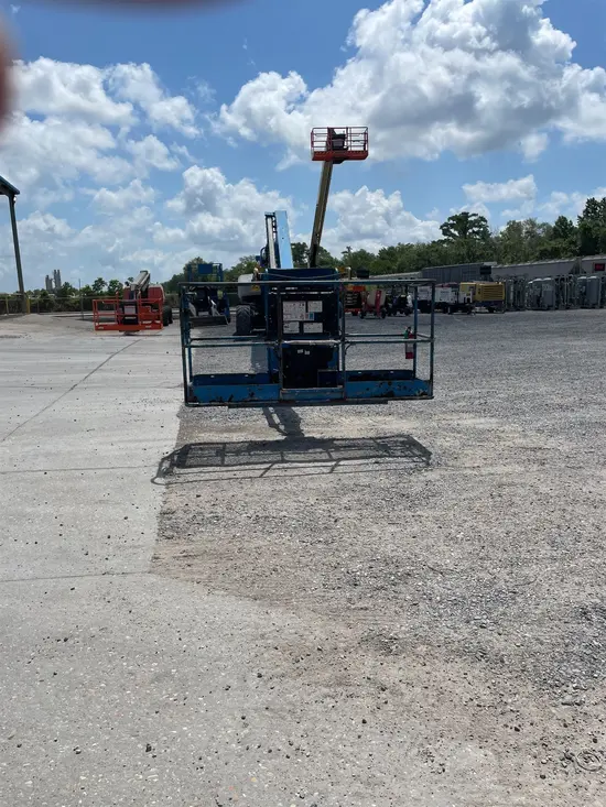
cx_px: 303
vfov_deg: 67.3
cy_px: 404
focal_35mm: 26
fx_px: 607
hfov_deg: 53.1
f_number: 1.6
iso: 32
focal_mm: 4.2
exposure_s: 1/8403
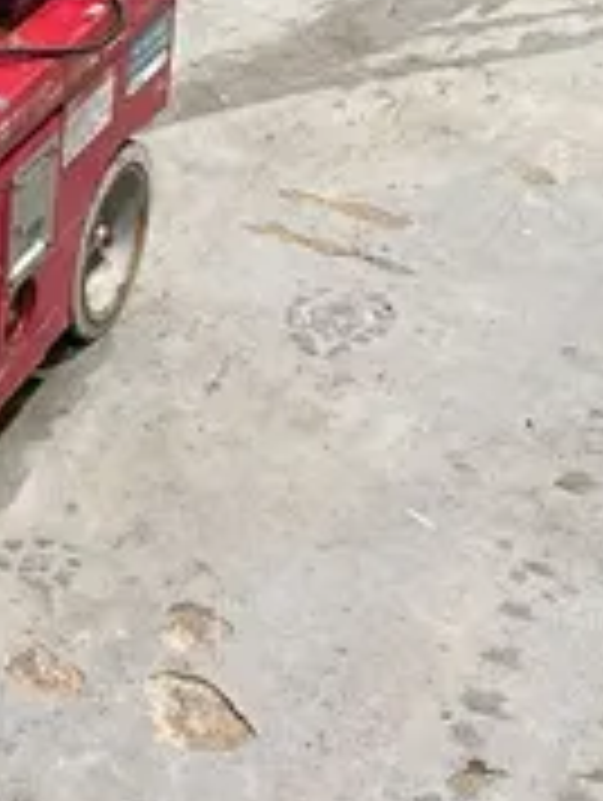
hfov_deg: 12.5
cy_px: -367
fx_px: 2479
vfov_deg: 16.8
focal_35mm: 107
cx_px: -518
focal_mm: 5.96
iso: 200
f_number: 1.6
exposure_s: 1/60
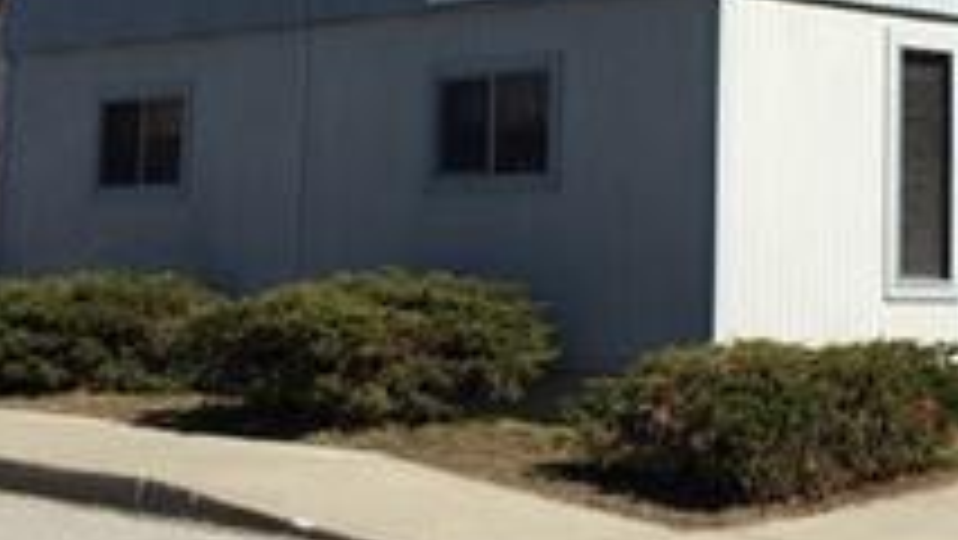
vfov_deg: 12.4
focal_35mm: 95
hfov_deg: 22.2
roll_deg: -1.1
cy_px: -130
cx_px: 747
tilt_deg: +9.3
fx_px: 2414
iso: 32
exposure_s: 1/2825
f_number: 2.2
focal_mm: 4.15
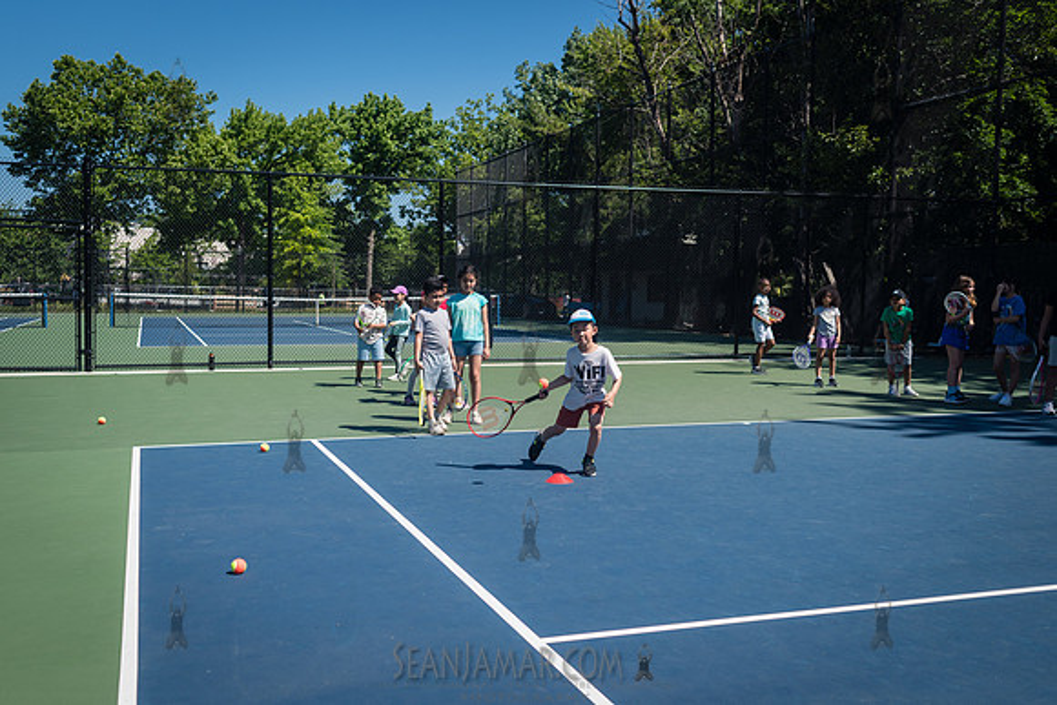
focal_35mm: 36
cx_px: 528
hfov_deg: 52.7
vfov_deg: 36.5
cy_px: 352
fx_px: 1068
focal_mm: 35
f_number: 4
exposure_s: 1/2000
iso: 200
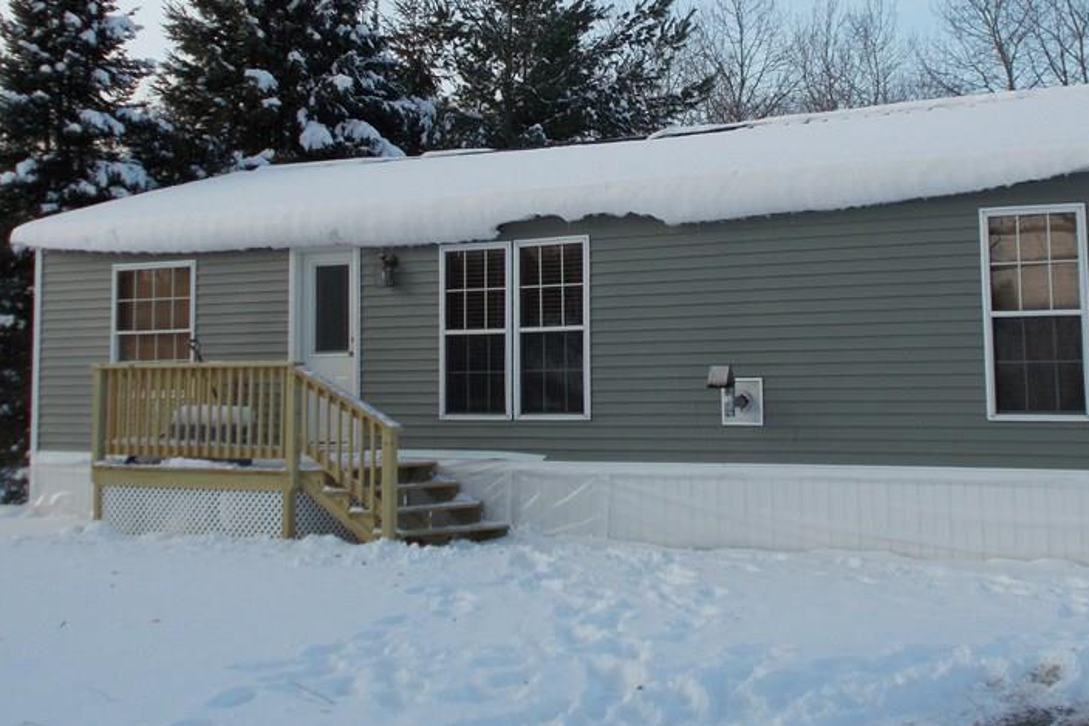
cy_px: 149
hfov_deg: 33.9
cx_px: 630
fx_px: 1784
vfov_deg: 22.7
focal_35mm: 59
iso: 80
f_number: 3.9
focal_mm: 6.9
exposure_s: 1/250
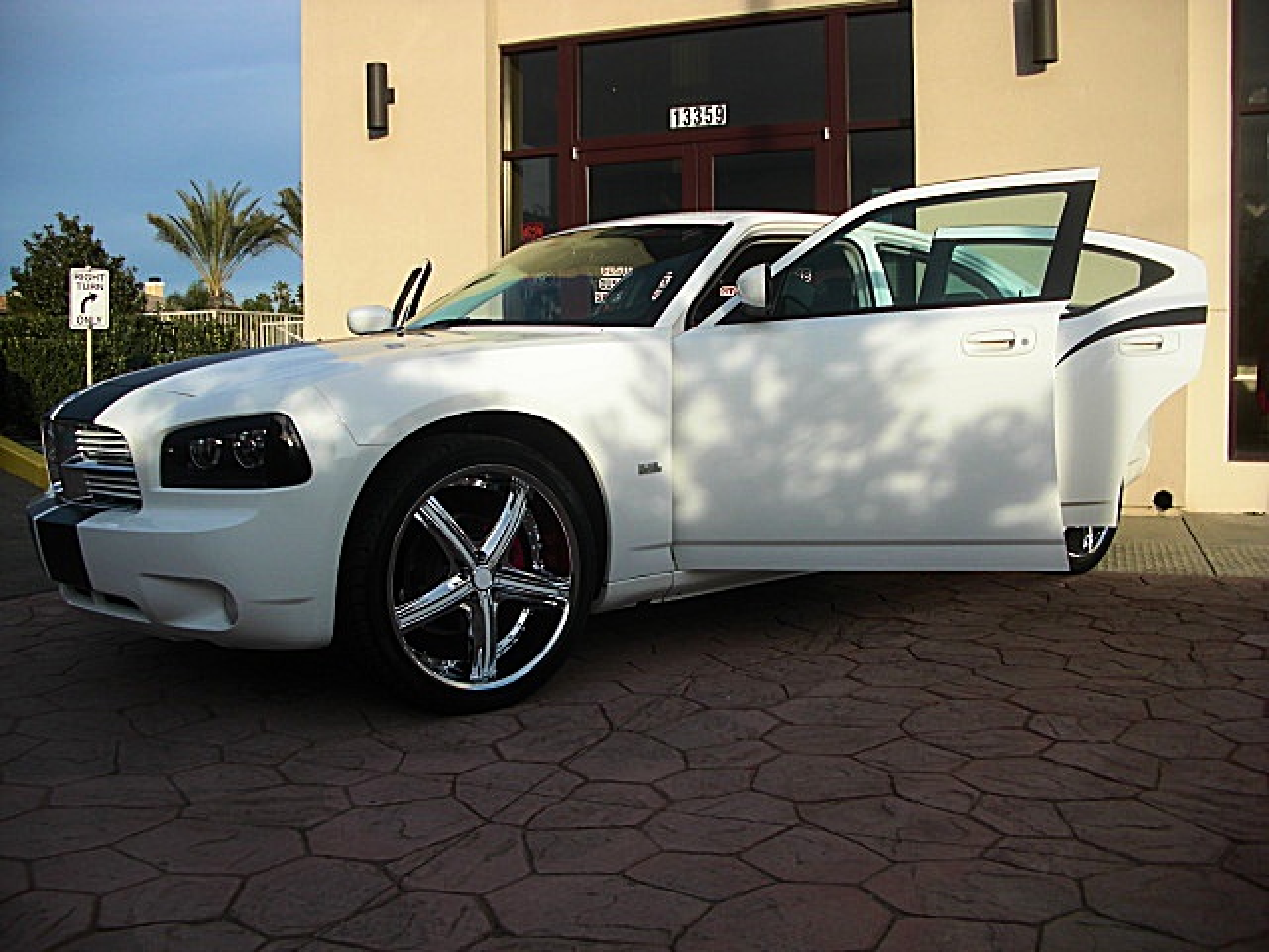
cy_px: 476
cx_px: 634
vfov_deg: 39.7
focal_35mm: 36
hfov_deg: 51.4
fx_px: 1320
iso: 50
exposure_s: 1/640
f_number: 2.8
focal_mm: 6.3
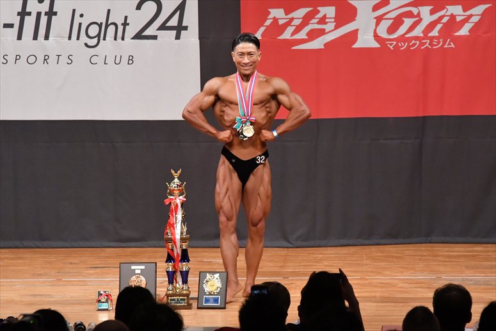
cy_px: 166
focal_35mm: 255
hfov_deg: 8.1
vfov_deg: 5.4
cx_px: 248
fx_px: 3512
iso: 8000
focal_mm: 170
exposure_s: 1/400
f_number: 5.6
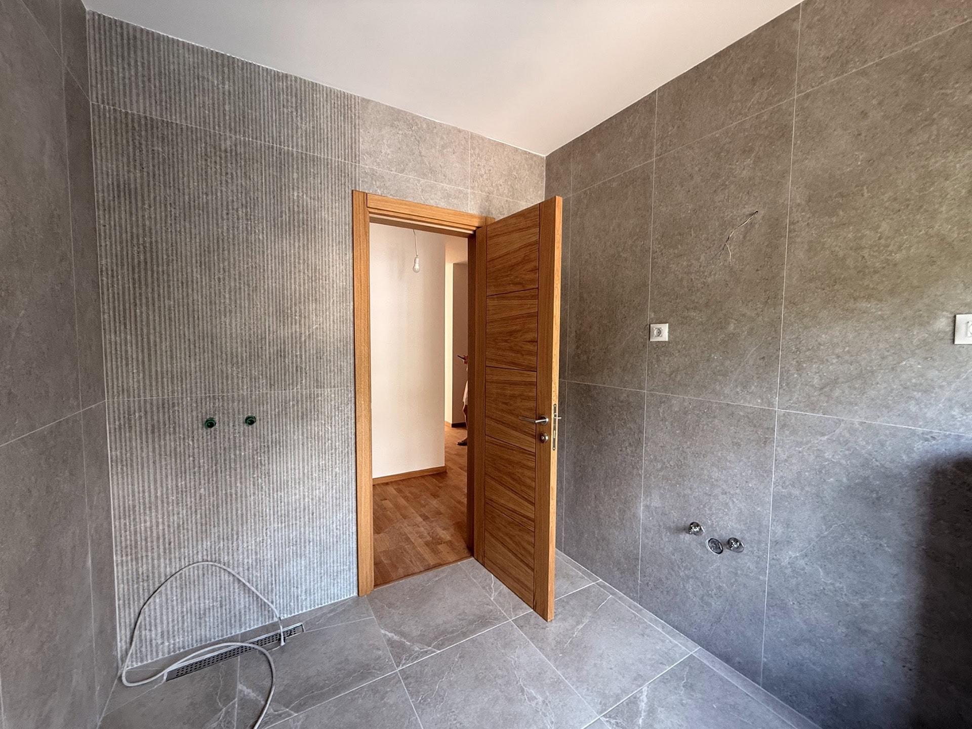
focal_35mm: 14
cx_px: 486
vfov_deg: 85.7
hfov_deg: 102.1
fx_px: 393
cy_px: 364
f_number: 2.2
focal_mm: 2.2
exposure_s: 1/99
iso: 200
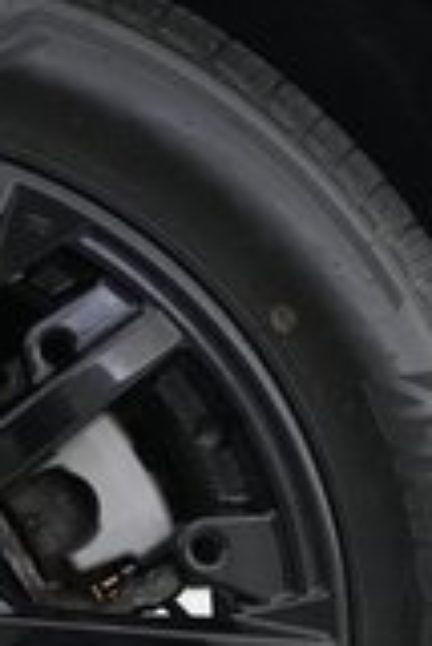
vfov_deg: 20.4
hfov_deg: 13.6
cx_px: -182
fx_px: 1724
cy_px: 686
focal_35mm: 96
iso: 5000
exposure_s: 1/160
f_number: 2.8
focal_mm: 24
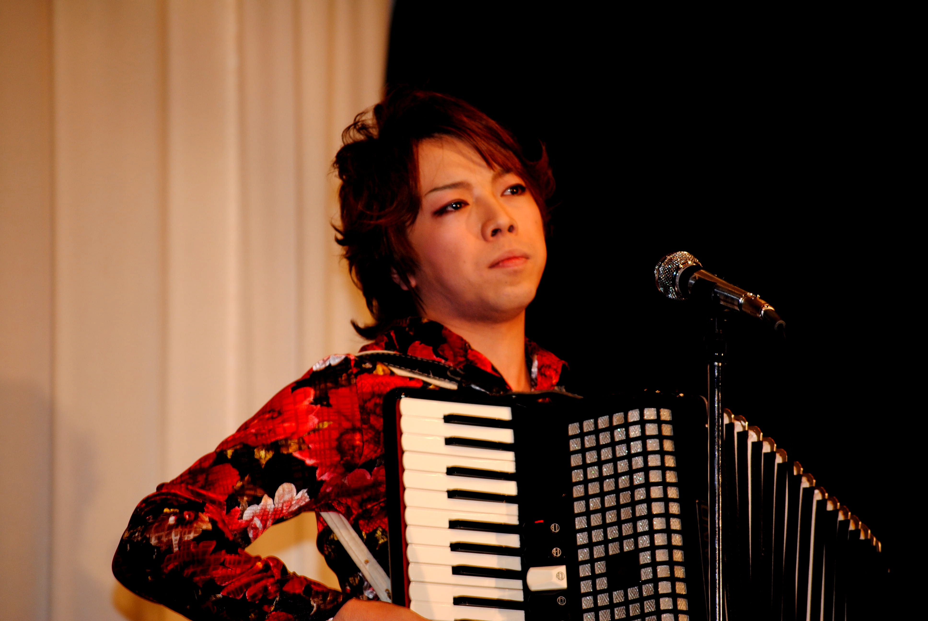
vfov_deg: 7.3
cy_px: 310
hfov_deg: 11.0
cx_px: 464
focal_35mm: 188
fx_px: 4839
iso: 200
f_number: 4.8
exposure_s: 1/60
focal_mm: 125
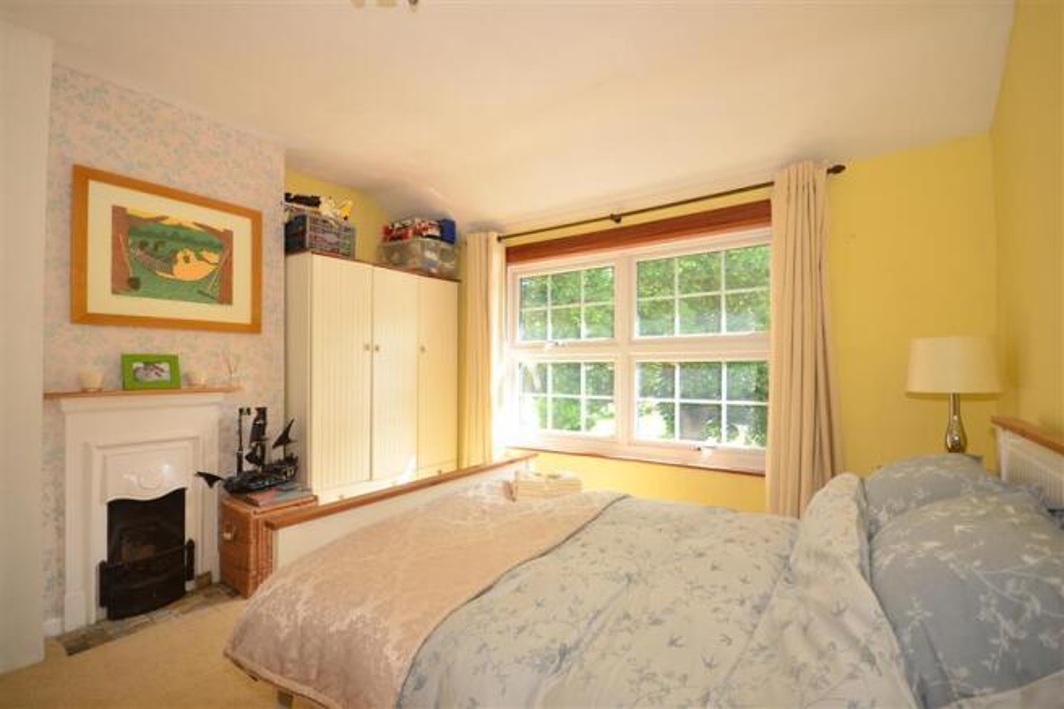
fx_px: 443
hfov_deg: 100.4
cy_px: 354
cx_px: 532
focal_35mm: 15
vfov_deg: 77.3
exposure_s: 1/60
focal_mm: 10
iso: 200
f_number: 5
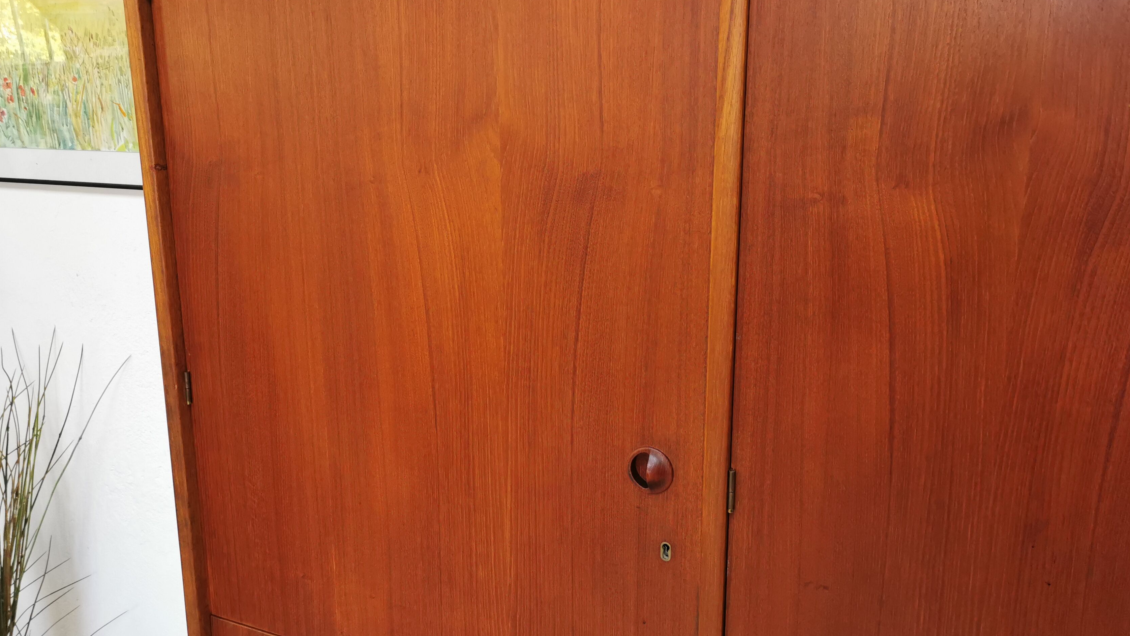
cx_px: 551
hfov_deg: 61.0
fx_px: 959
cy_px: 306
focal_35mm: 32
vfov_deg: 36.7
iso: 160
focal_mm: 5.58
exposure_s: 1/100
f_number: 1.8
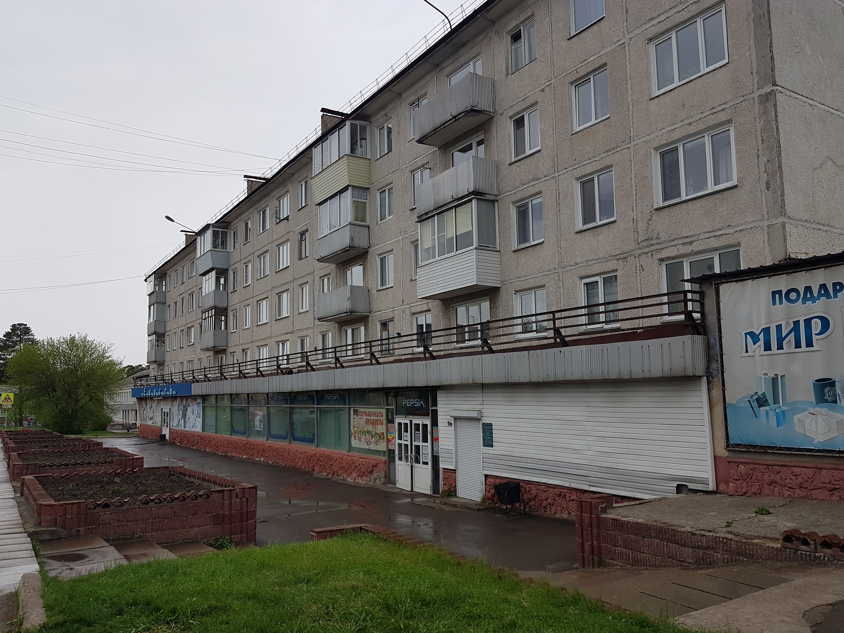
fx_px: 634
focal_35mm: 26
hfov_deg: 67.3
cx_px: 422
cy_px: 316
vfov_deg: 53.1
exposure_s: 1/286
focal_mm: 4.2
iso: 50
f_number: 1.7
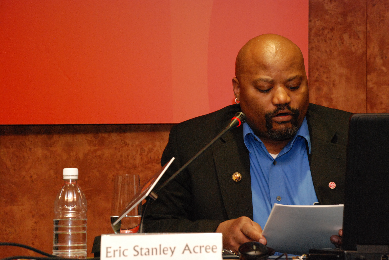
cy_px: 130
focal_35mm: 105
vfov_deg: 13.1
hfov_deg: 19.4
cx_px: 194
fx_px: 1136
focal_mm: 70
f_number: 8
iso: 1250
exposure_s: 1/60
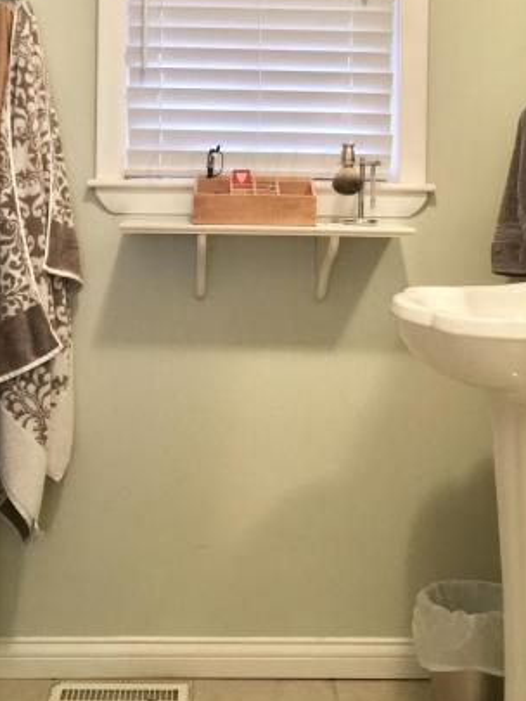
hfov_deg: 26.6
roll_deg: -0.7
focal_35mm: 55
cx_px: 242
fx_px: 1114
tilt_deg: +0.9
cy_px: 168
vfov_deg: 34.1
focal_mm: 4.15
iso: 200
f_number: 2.2
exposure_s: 1/24
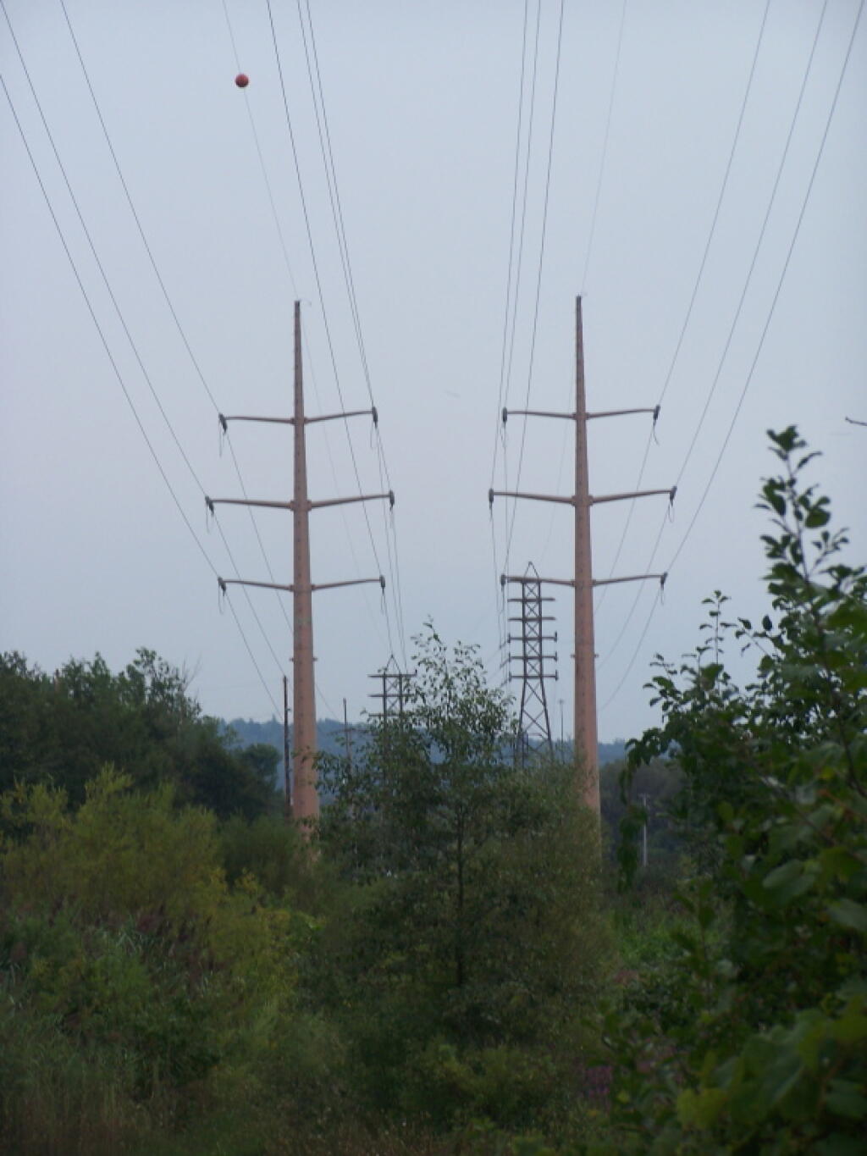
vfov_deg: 12.4
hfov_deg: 9.3
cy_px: 578
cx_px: 434
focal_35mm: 159
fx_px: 5309
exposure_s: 1/125
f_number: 3.2
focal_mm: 26.4
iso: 80
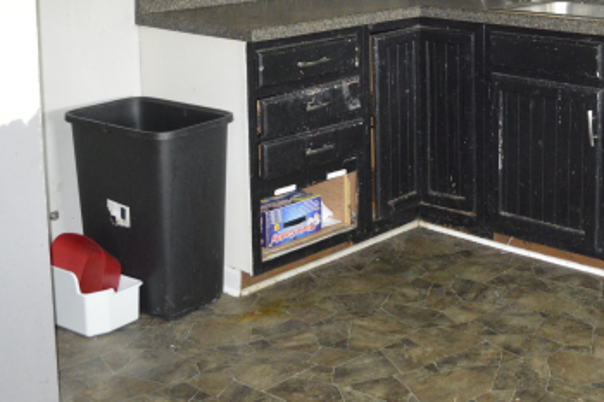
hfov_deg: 33.6
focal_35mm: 58
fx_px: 973
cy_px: -9
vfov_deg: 22.4
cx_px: 476
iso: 2000
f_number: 3.5
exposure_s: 1/30
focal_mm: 18
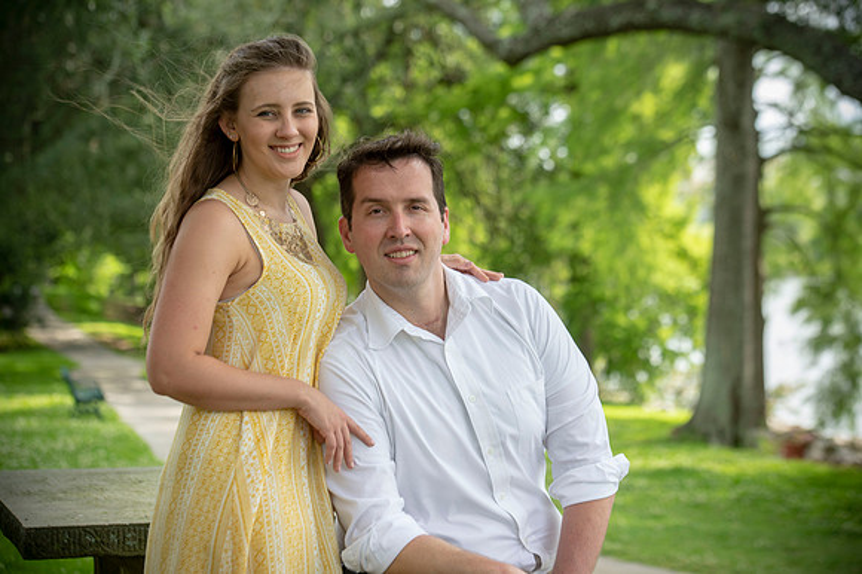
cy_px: 287
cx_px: 431
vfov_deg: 13.4
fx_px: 2441
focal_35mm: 102
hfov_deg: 20.0
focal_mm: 102
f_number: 5.6
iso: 125
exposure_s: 1/125
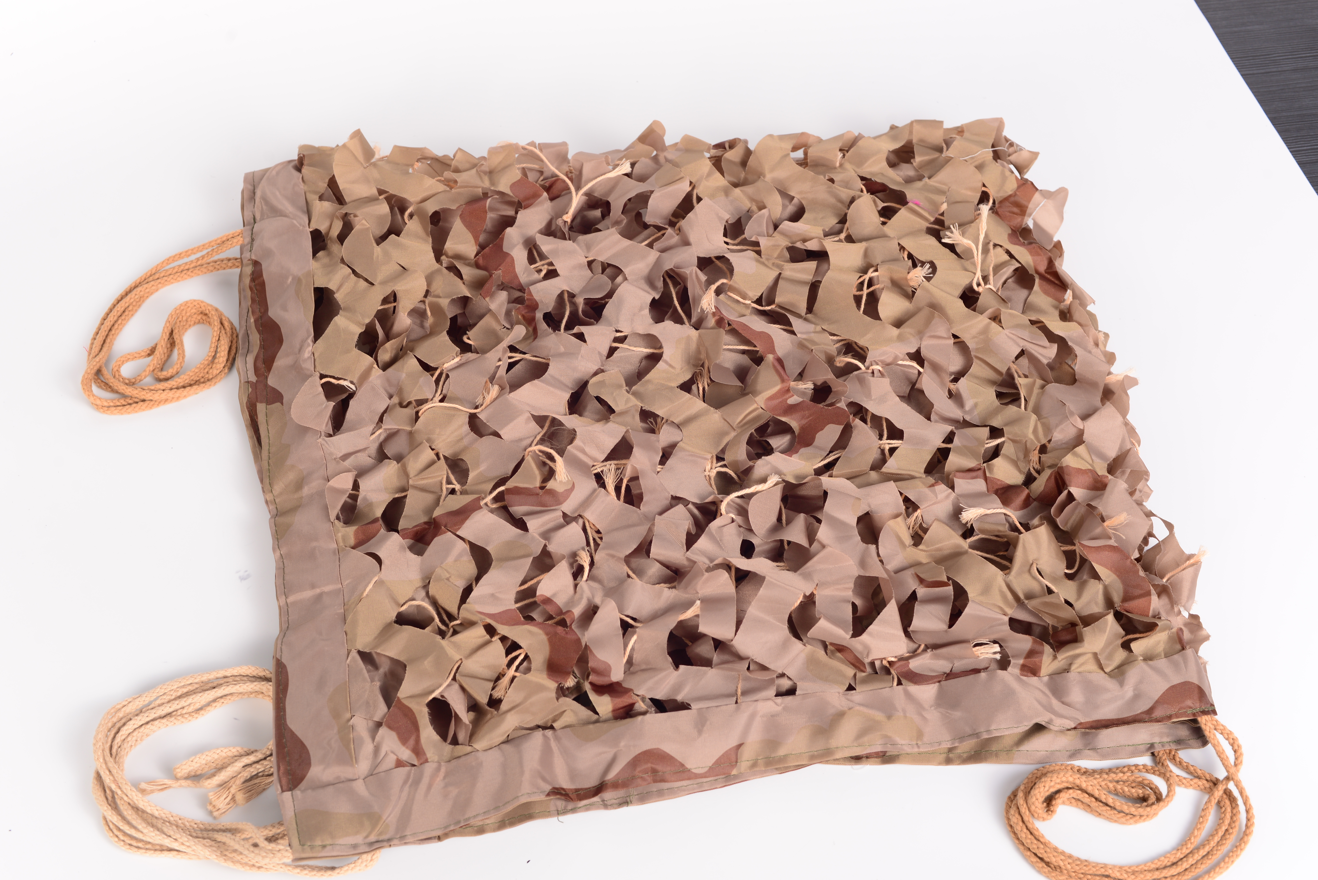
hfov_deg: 39.6
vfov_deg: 27.0
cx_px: 659
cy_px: 440
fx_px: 1831
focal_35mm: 50
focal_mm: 50
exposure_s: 1/100
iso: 160
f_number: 7.1
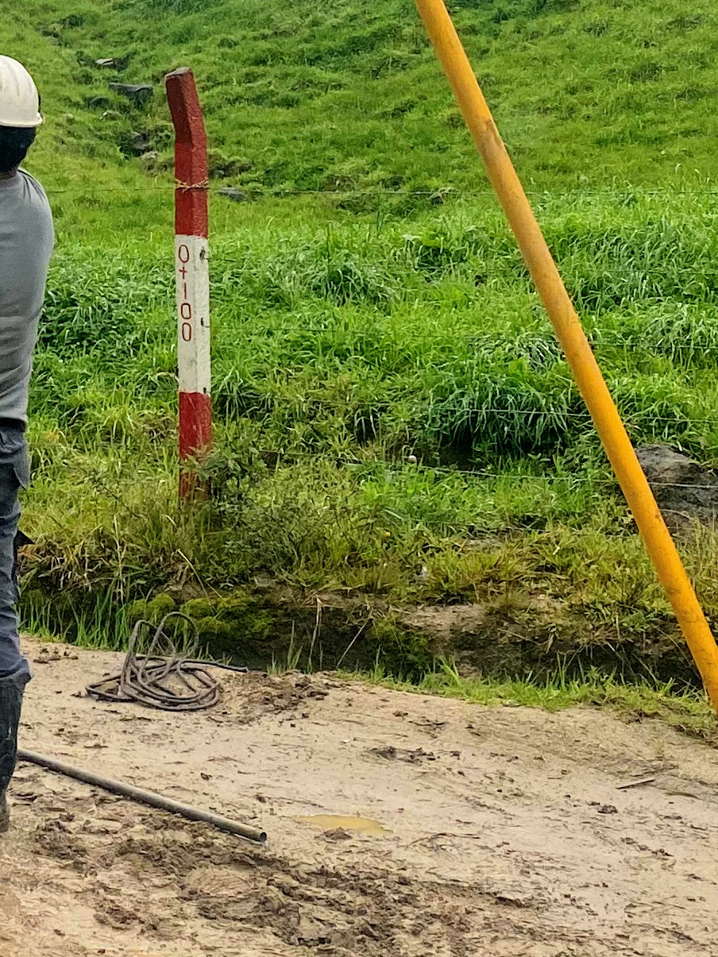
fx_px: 2406
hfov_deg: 15.8
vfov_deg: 22.0
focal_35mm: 87
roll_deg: -1.0
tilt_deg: +5.9
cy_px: 106
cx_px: -319
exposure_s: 1/1961
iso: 32
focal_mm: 4.25
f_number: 1.8
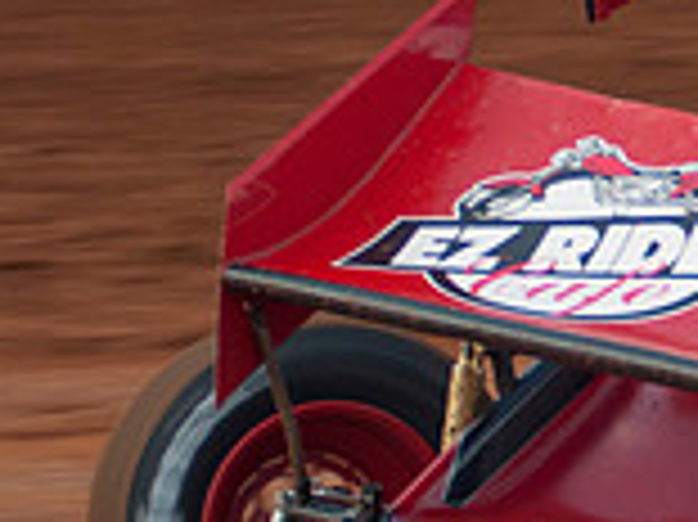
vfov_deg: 3.4
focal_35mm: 433
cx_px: 1288
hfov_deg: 4.5
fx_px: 8724
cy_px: -58
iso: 250
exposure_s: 1/400
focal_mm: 80
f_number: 2.8
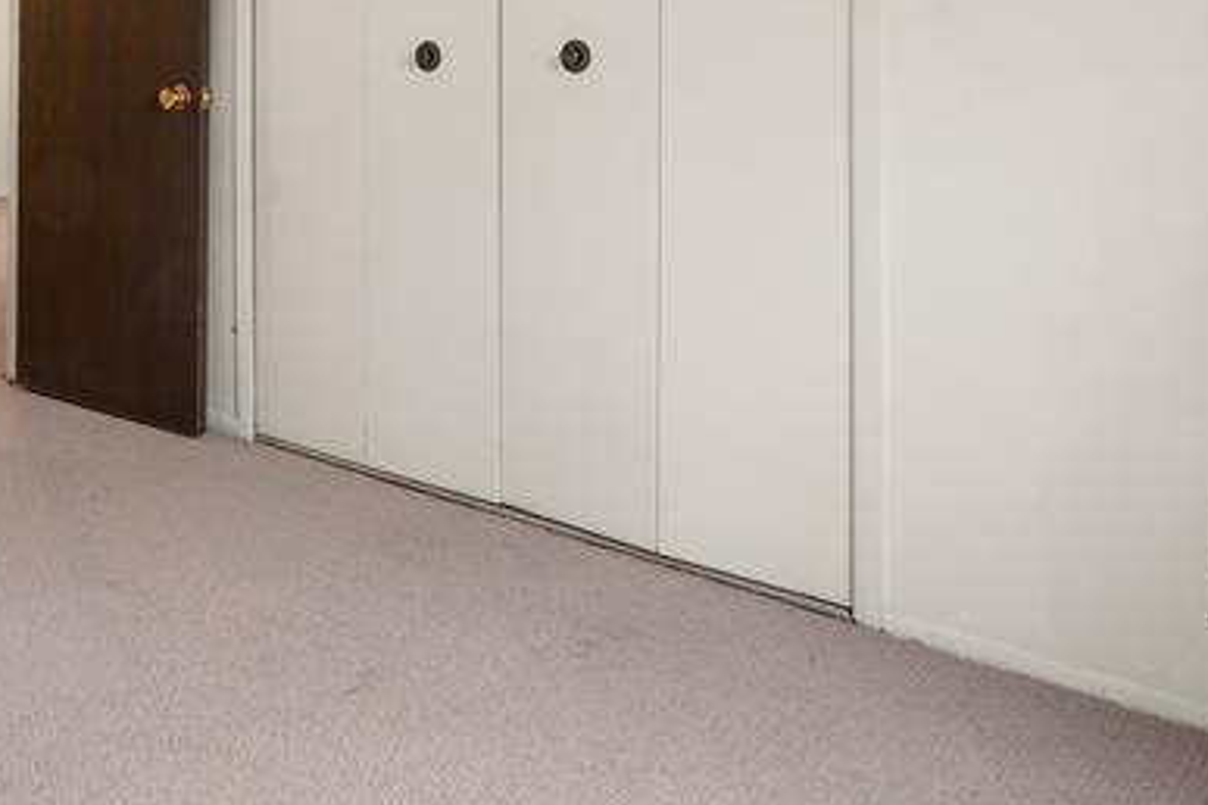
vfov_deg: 33.6
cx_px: 206
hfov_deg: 48.3
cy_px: 51
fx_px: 1241
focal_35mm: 37
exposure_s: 2
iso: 100
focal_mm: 14
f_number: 11
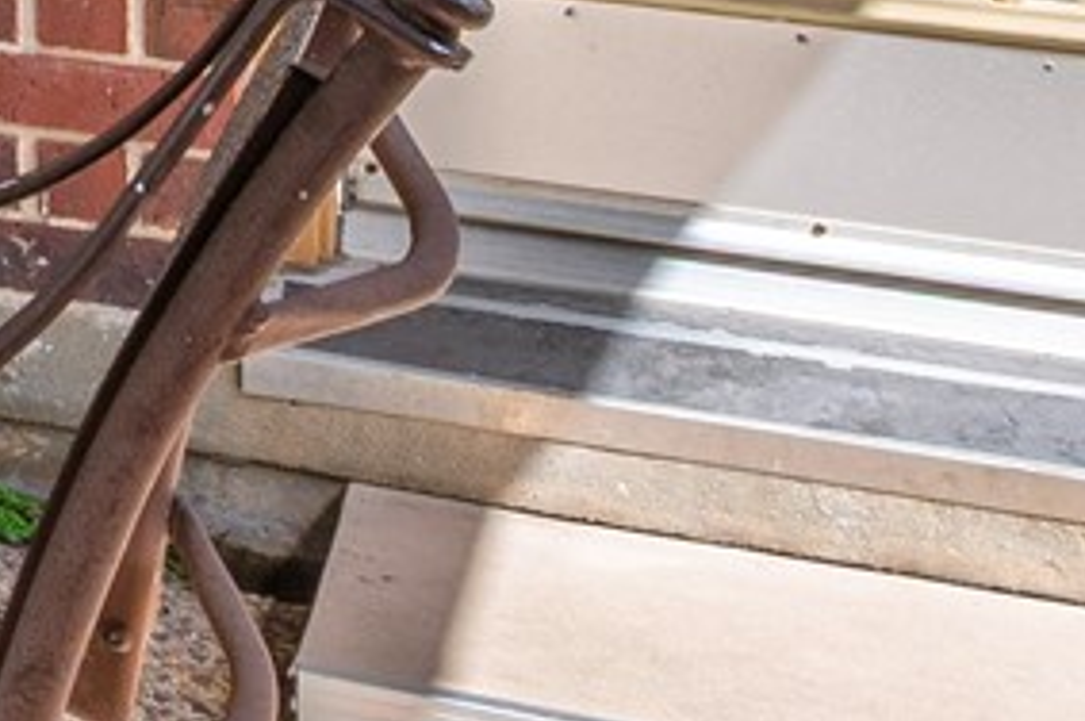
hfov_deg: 11.7
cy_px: -855
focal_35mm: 123
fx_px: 3703
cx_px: -1913
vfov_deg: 10.1
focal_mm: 16
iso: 125
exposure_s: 1/30
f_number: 14
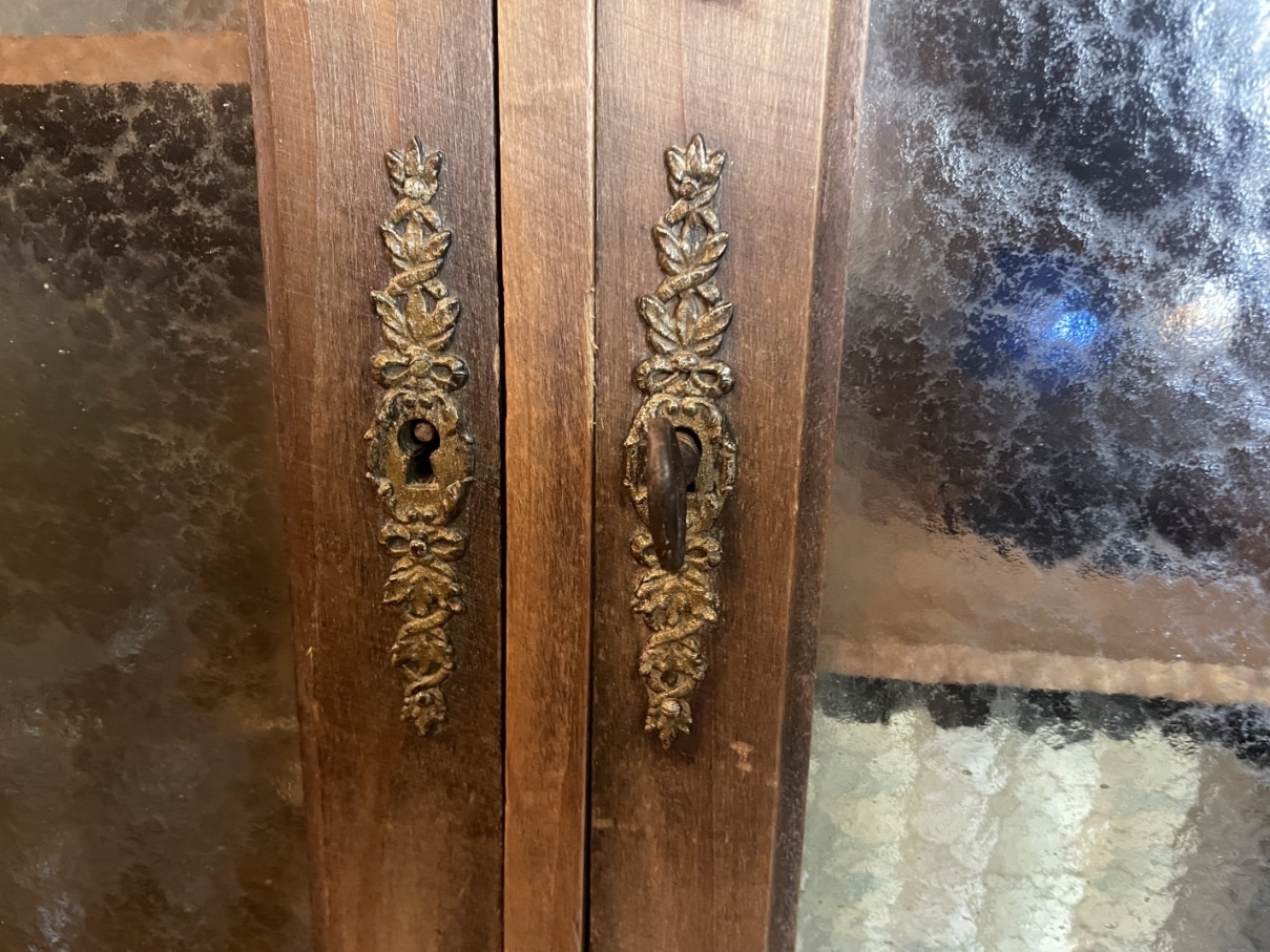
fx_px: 954
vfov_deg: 53.1
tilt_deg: -16.3
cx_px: 635
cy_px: 476
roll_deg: -1.1
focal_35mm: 26
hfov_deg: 67.3
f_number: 1.6
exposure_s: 1/25
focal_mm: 4.2
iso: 500
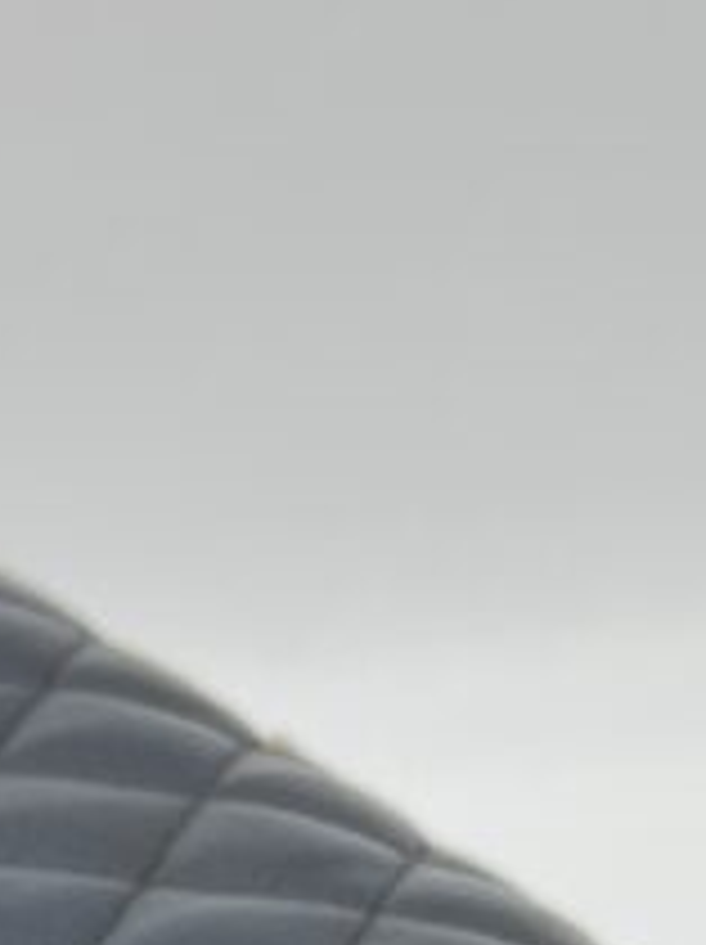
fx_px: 3461
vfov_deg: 13.1
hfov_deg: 11.6
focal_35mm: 127
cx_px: 288
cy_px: 1980
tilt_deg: -50.5
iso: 40
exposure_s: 1/100
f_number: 1.5
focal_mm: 5.7
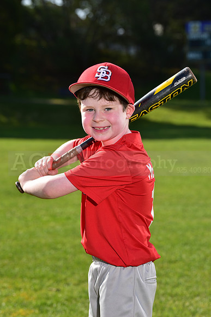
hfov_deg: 11.4
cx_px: 106
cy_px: 158
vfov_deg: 17.1
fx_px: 1054
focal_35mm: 120
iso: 80
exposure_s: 1/250
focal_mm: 120
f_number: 6.3
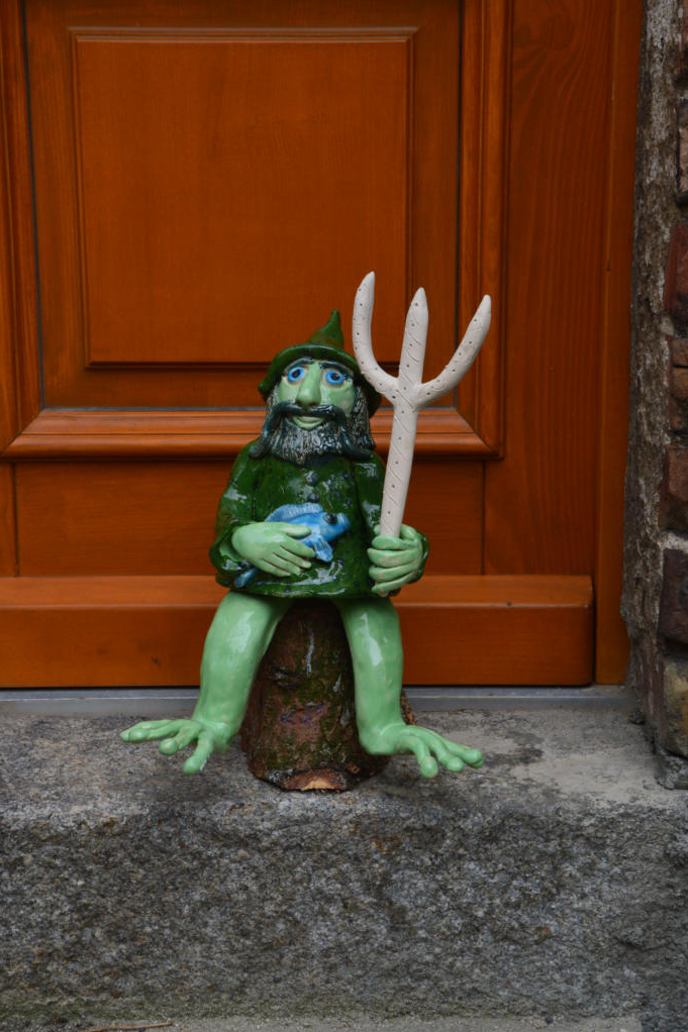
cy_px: 465
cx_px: 343
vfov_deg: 26.6
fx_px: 2179
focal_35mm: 76
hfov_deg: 17.9
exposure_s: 1/400
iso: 400
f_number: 11
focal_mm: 46
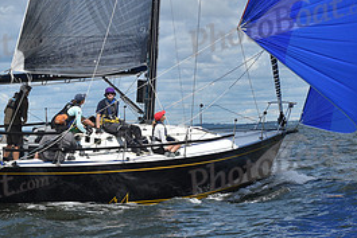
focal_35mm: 153
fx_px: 1518
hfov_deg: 13.4
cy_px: 111
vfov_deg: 9.0
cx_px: 120
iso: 250
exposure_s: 1/800
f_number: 11
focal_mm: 70
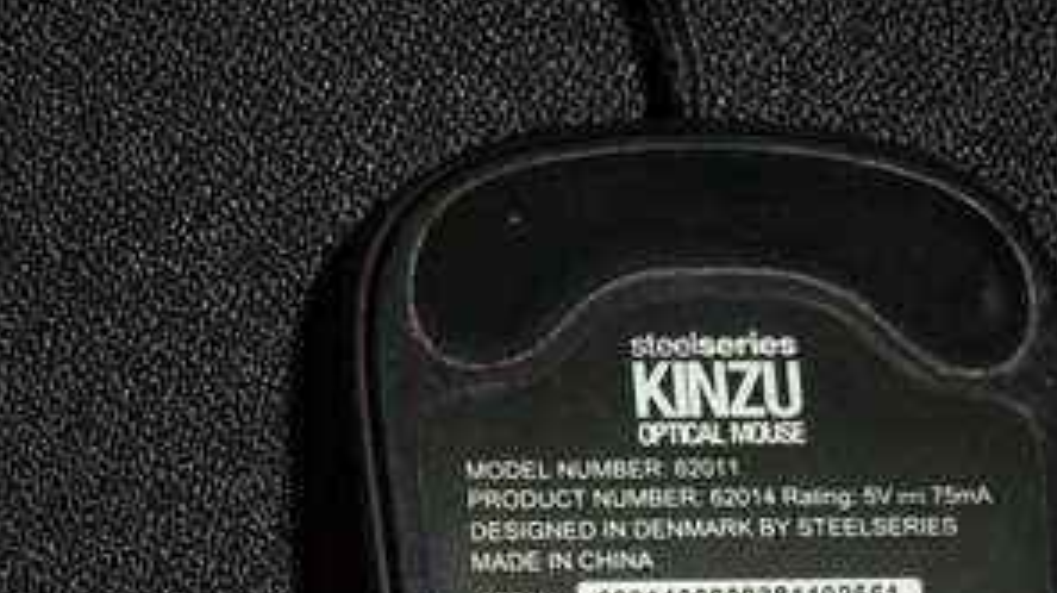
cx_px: 132
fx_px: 3697
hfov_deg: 16.1
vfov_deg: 9.0
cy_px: 875
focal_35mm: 132
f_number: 3.2
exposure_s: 1/45
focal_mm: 6.3
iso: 200
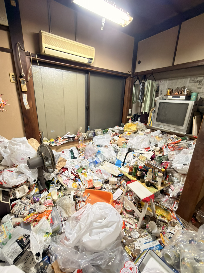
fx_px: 118
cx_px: 102
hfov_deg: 81.7
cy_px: 136
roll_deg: -3.9
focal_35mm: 15
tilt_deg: -18.2
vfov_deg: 98.2
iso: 400
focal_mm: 2.22
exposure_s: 1/20
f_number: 2.2
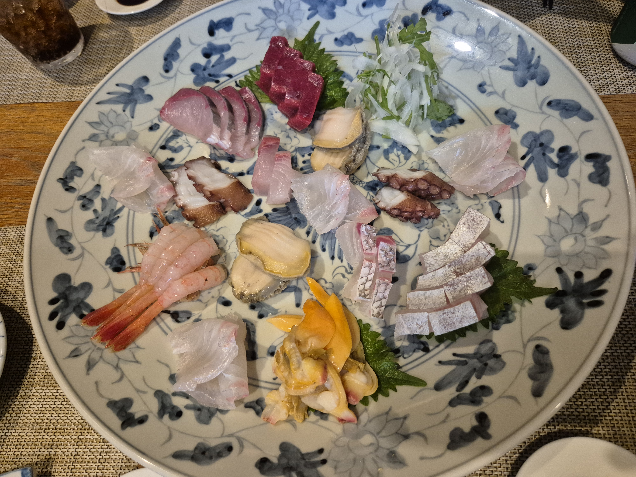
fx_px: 423
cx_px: 318
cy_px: 238
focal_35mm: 23
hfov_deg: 73.9
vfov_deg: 58.9
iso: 800
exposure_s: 1/60
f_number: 1.8
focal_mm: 5.4
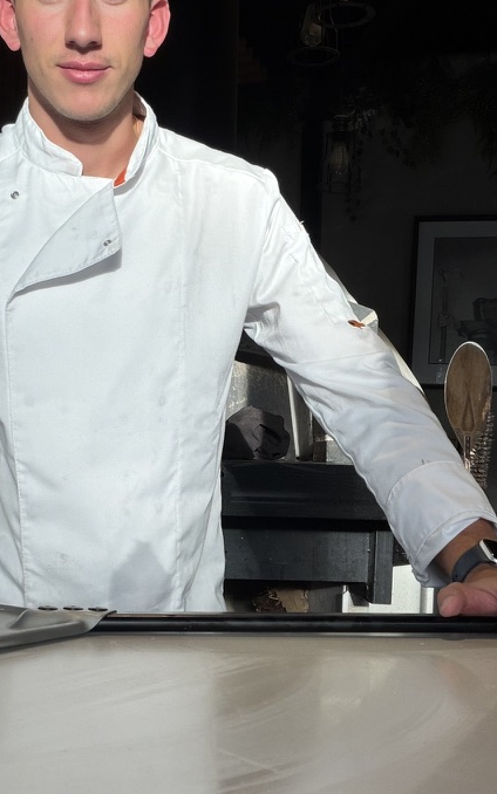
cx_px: 148
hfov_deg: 26.7
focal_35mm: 48
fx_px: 1040
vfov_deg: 41.8
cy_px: 433
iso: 32
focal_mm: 2.71
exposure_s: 1/100
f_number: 1.9
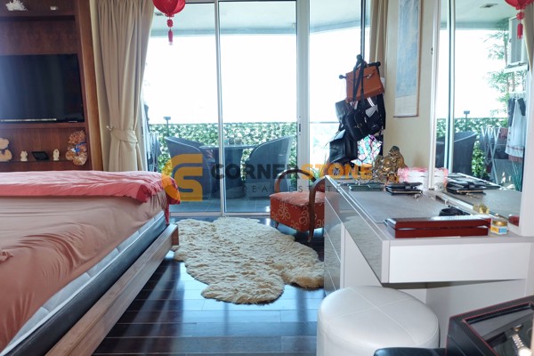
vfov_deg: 53.1
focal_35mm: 24
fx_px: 356
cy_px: 178
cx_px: 267
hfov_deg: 73.7
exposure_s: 1/38
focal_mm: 16
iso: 200
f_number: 3.5
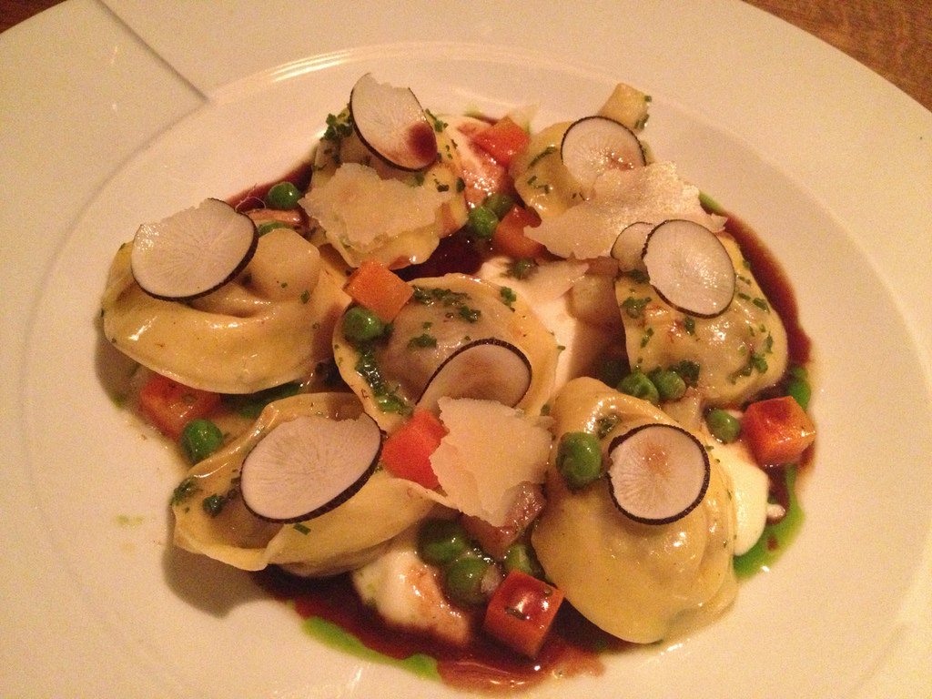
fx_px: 942
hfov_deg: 52.6
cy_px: 350
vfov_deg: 40.7
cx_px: 466
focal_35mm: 35
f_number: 2.4
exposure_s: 1/15
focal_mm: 4.28
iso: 800
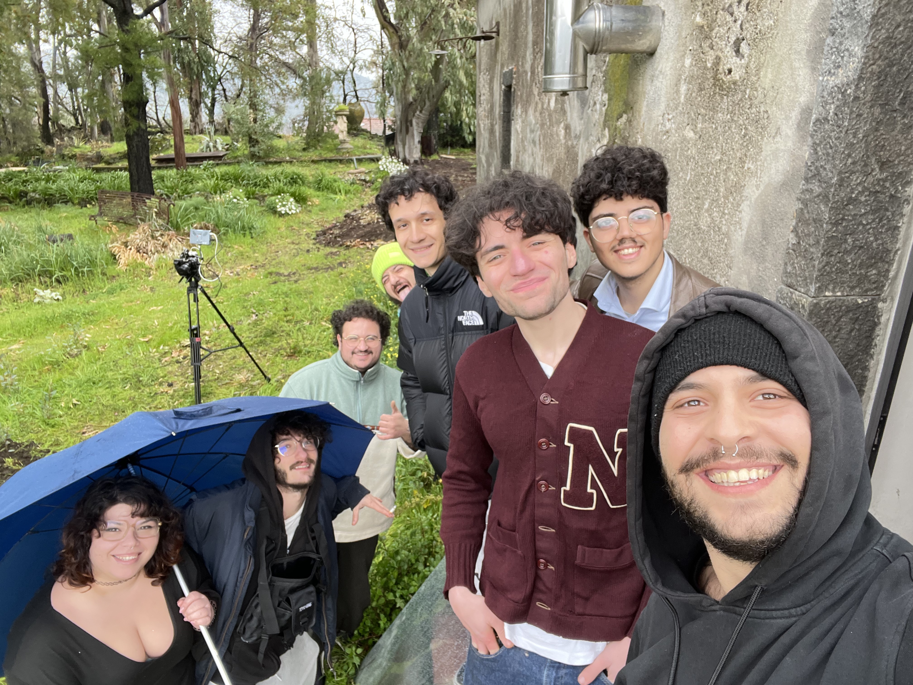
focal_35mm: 23
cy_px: 342
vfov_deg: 58.9
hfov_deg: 73.9
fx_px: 607
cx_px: 456
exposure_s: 1/121
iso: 64
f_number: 2.2
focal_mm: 2.71
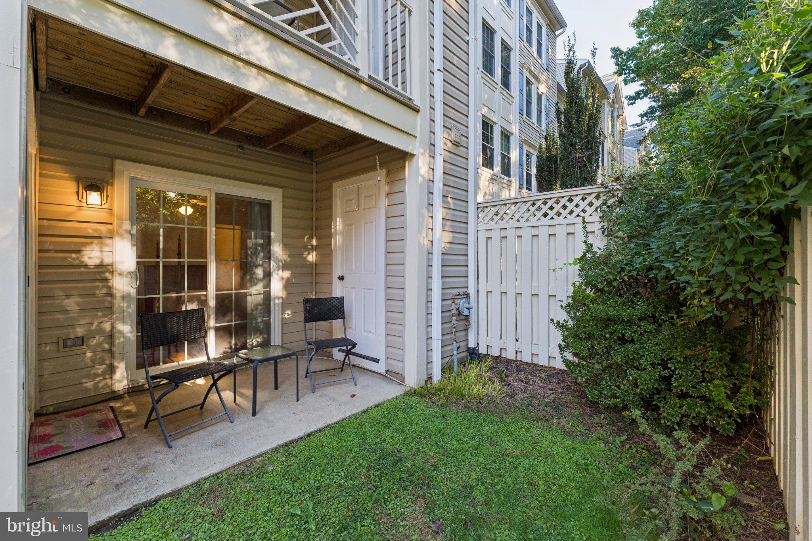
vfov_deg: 81.2
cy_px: 270
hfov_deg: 104.3
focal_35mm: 14
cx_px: 406
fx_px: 316
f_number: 7.1
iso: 1250
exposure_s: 1/160
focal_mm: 14
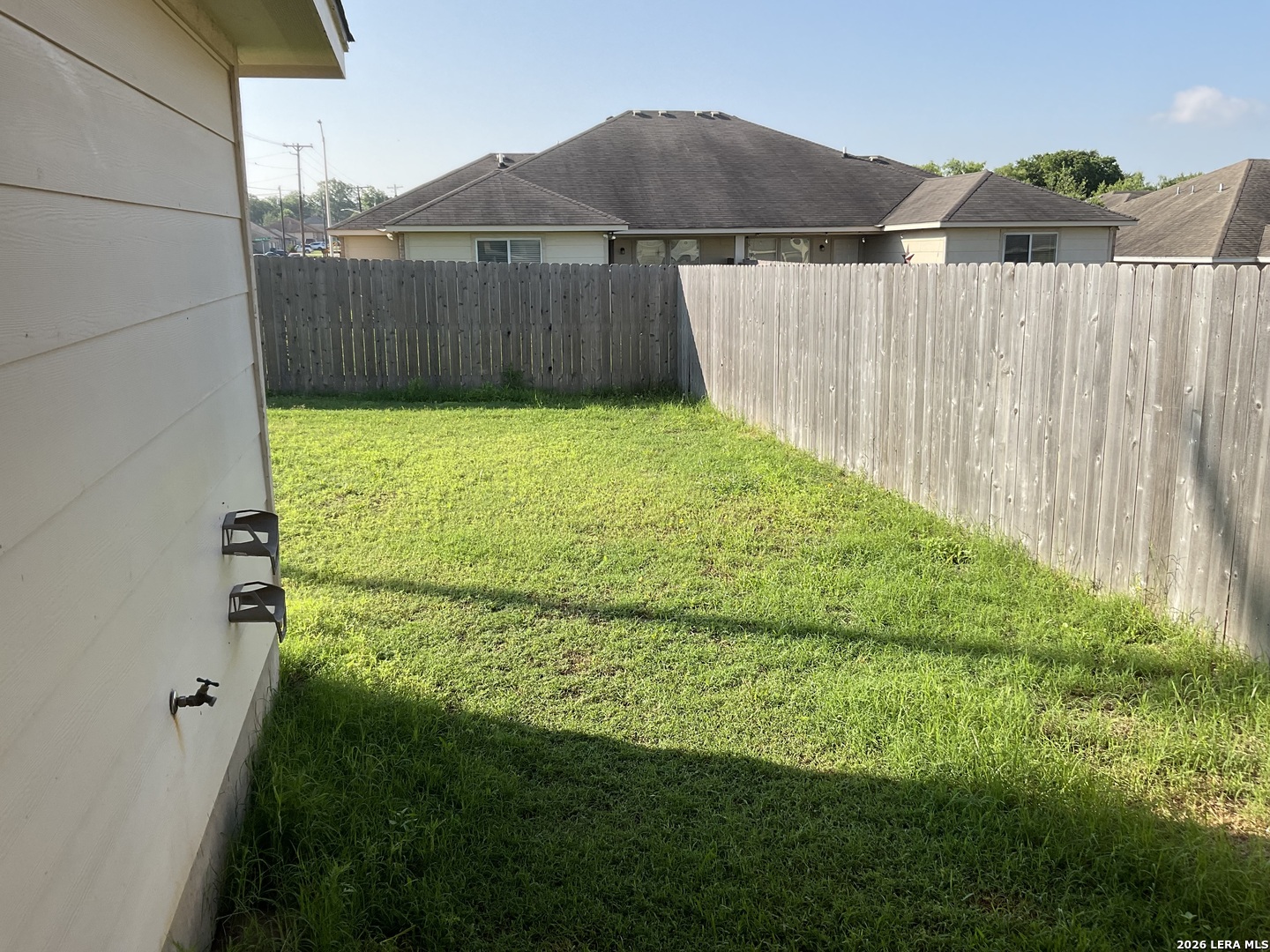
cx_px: 635
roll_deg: -0.3
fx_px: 1064
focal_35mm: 29
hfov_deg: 61.7
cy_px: 476
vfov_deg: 48.2
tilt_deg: -11.4
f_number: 1.8
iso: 16
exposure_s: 1/912
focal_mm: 3
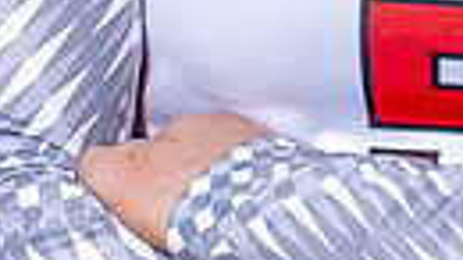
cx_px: 510
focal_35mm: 265
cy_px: -469
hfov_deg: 8.1
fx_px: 3252
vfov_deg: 4.4
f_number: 9.5
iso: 100
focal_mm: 41
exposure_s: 1/125
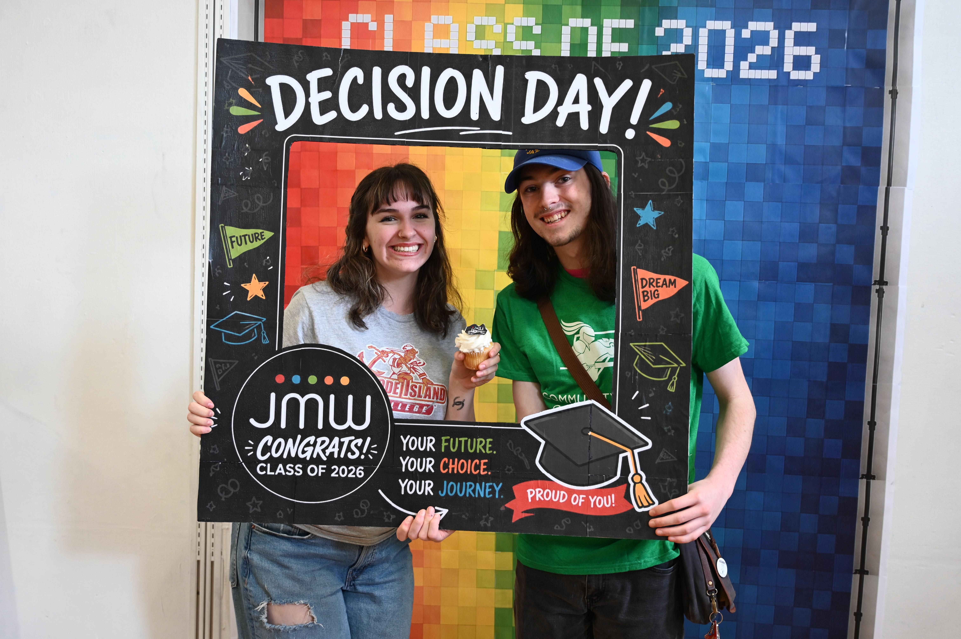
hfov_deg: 50.7
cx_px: 480
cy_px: 320
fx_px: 1014
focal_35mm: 38
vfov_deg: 35.0
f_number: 4
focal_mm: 38
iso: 1400
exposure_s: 1/40
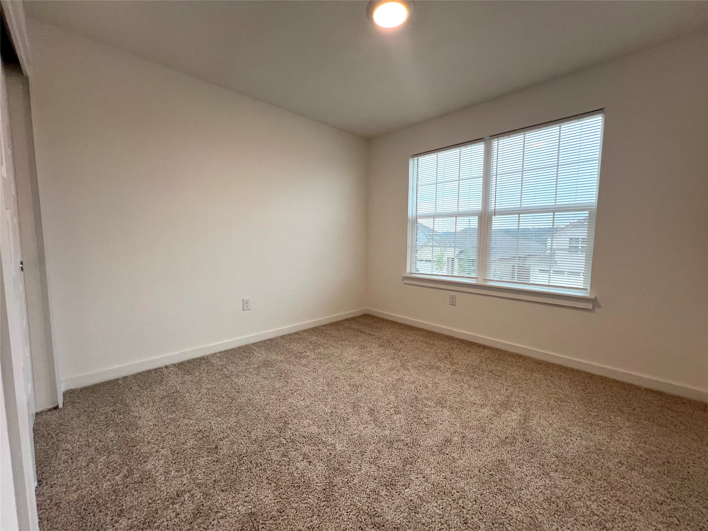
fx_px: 266
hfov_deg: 106.2
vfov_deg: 89.9
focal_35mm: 13
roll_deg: -0.1
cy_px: 266
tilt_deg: -5.1
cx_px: 354
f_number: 1.8
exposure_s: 1/120
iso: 80
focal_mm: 1.57
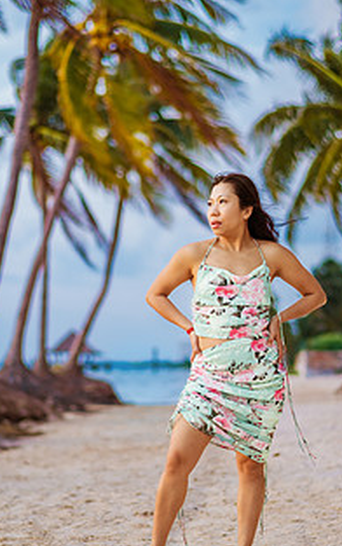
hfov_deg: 15.4
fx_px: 1266
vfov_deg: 24.3
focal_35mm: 85
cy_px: 281
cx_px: 208
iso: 640
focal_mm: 58
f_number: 1.8
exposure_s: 1/5000
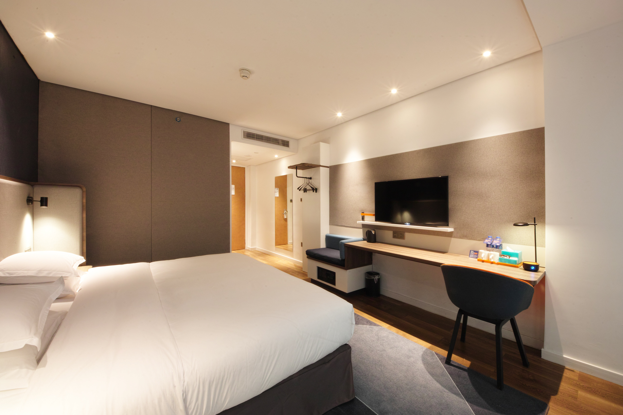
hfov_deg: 112.6
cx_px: 312
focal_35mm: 12
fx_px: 208
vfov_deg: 90.0
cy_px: 208
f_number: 16
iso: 100
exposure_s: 10
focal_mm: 8
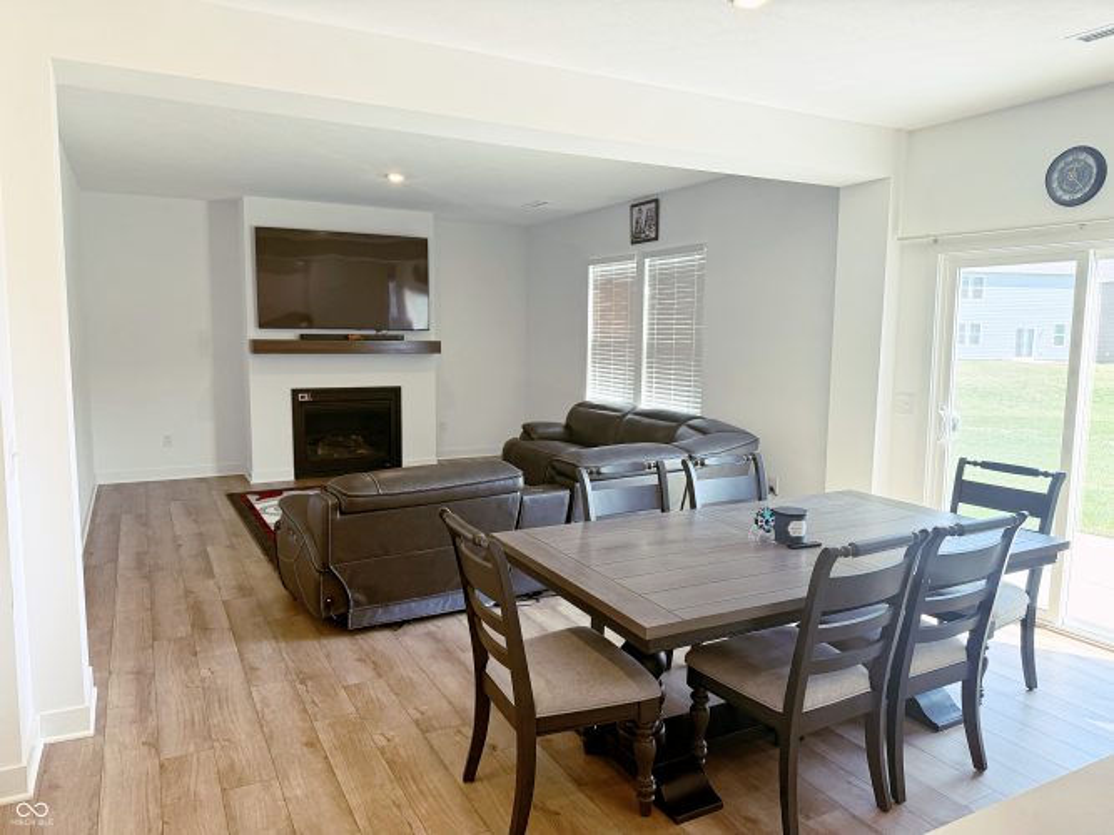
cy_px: 418
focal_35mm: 24
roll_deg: -0.5
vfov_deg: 56.8
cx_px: 557
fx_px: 772
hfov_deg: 71.6
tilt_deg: -6.6
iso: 100
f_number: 1.78
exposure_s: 1/195
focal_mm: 6.76
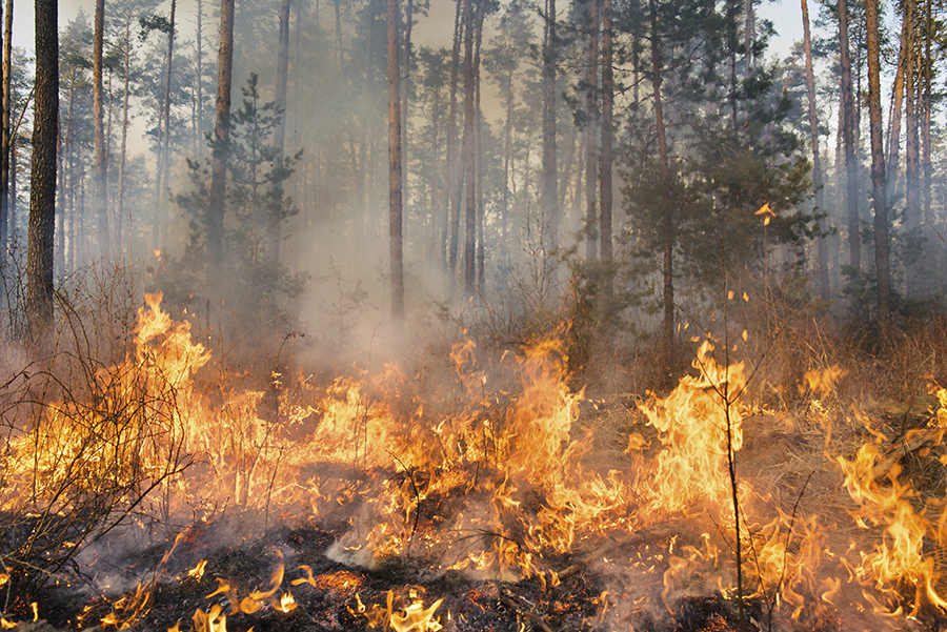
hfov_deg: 58.7
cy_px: 316
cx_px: 474
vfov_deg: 41.2
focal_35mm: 32
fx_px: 842
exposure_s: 1/250
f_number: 7.1
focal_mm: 32
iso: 640
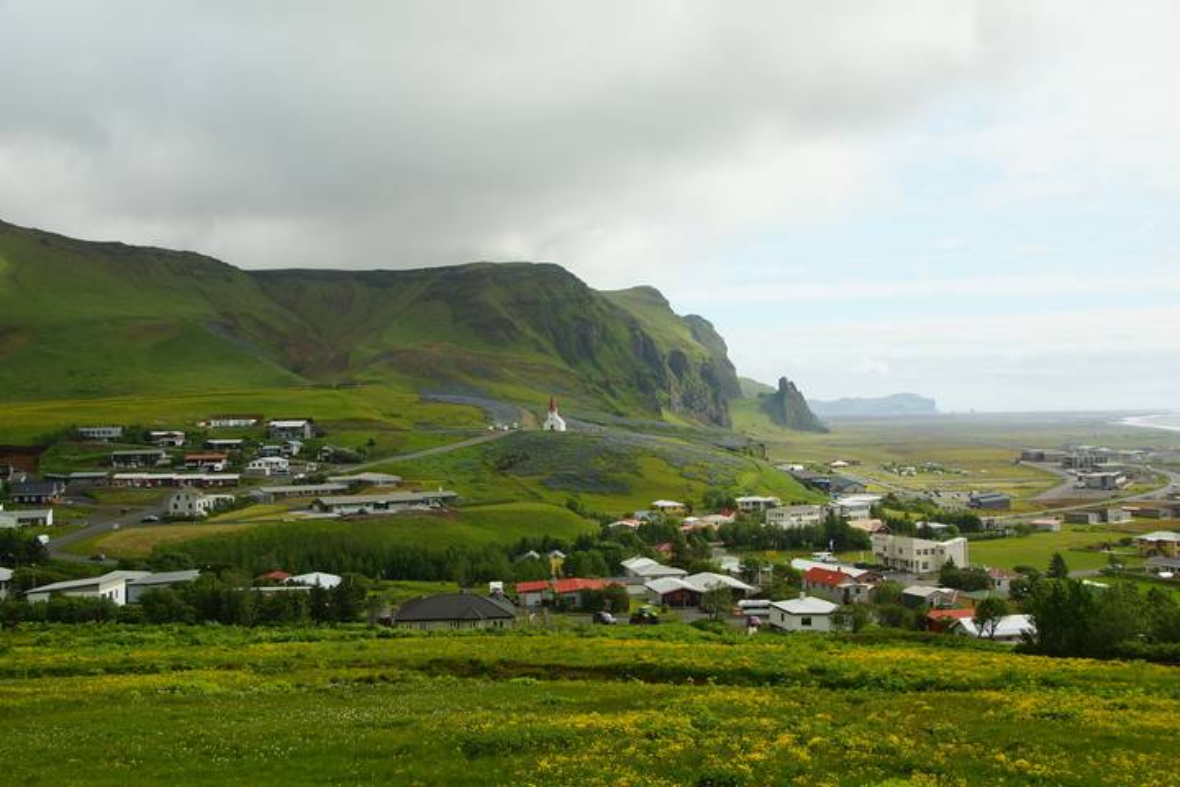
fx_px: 1180
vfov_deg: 36.9
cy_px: 394
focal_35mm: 36
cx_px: 590
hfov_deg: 53.1
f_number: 10
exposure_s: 1/100
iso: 100
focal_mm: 24
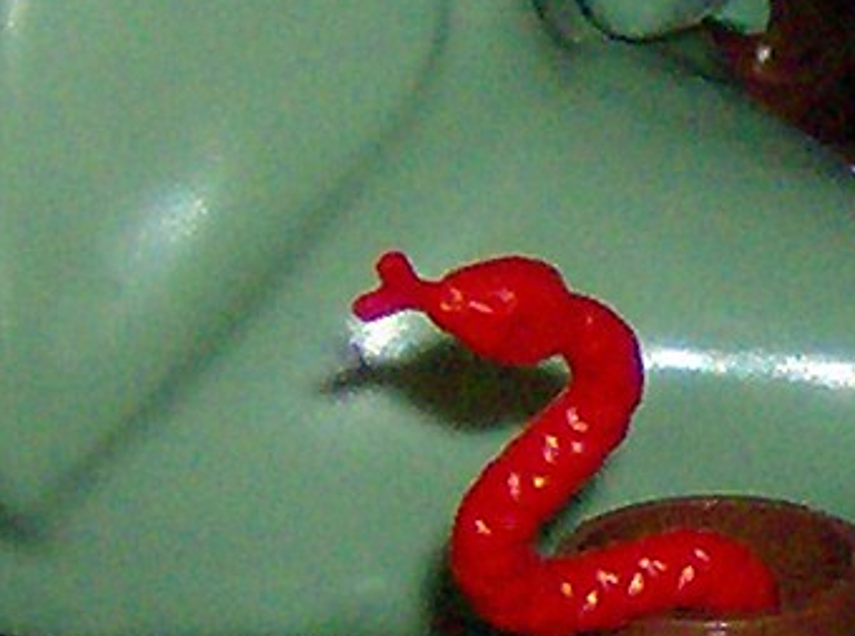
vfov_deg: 5.1
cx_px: 1707
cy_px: 613
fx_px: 7093
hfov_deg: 6.7
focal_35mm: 288
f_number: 2.9
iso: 200
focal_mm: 6.4
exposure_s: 1/66.6
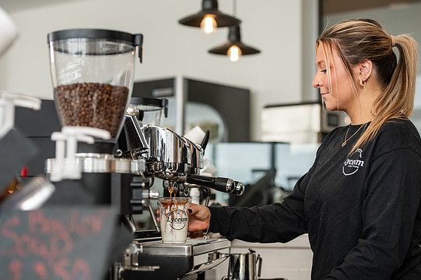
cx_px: 214
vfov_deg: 15.2
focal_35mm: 90
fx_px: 1052
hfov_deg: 22.6
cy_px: 133
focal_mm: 85
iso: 500
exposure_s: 1/200
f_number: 3.5
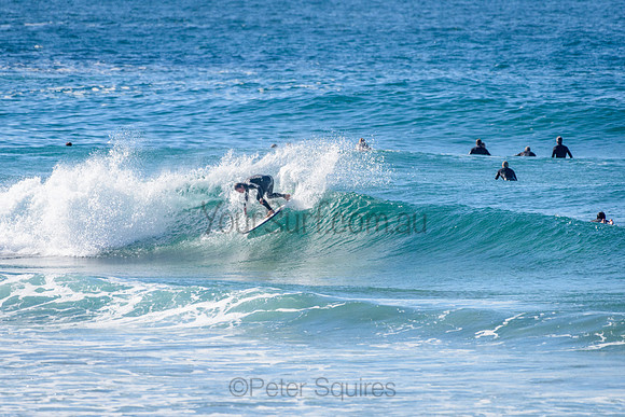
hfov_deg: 3.4
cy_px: 203
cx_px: 272
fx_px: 10649
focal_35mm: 613
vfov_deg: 2.2
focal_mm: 500
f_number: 5.6
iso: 560
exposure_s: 1/8000
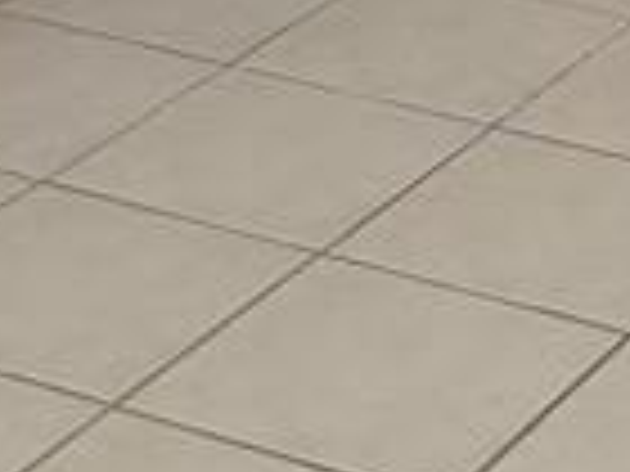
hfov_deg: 11.3
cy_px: -476
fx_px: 3185
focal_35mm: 175
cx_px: 461
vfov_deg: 8.1
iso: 176
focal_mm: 6.81
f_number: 1.85
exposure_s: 1/33.3
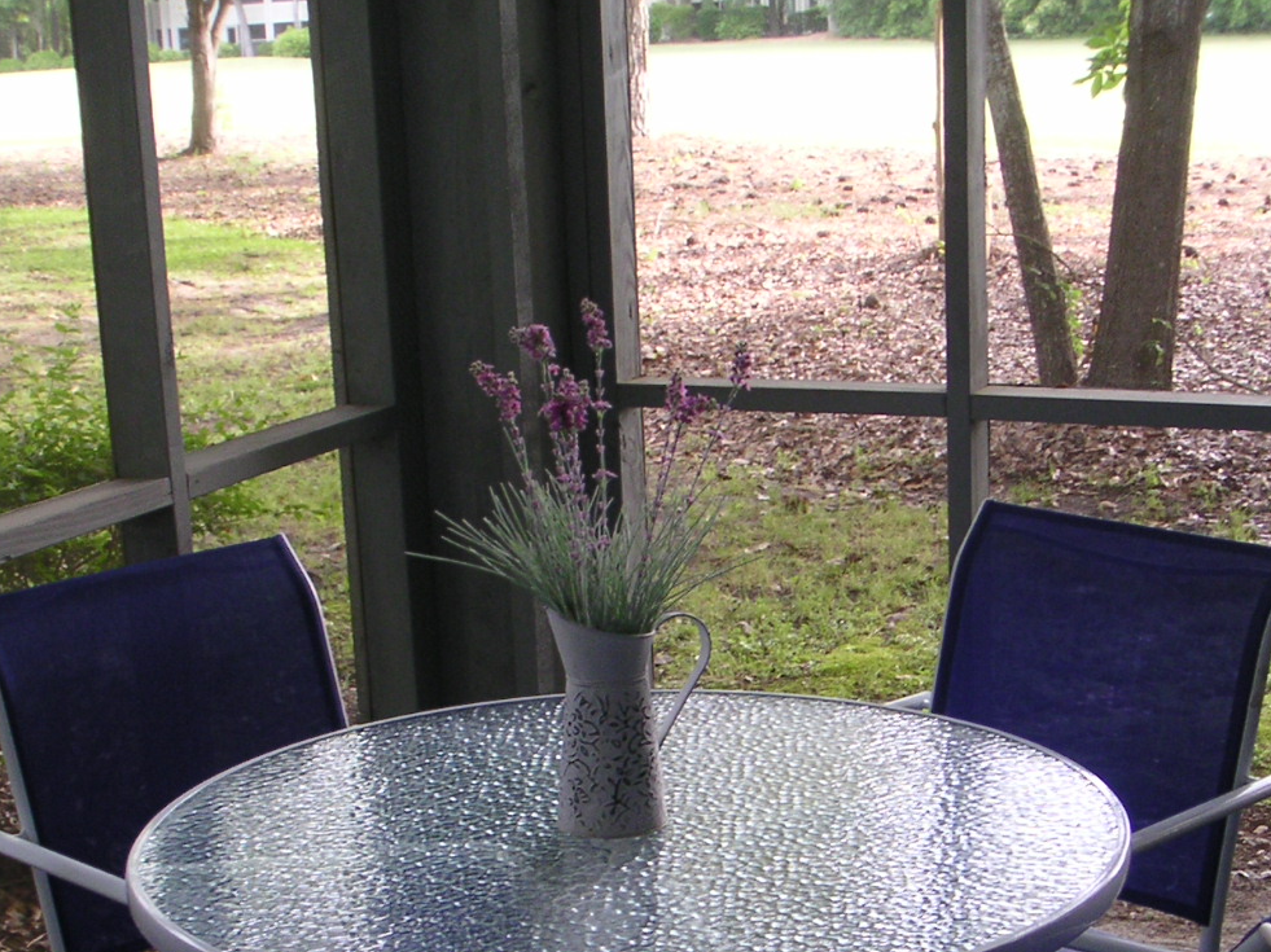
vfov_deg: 23.3
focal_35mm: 62
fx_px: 2276
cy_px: 775
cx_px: 632
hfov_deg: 31.2
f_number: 2.8
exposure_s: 1/45
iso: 80
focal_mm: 6
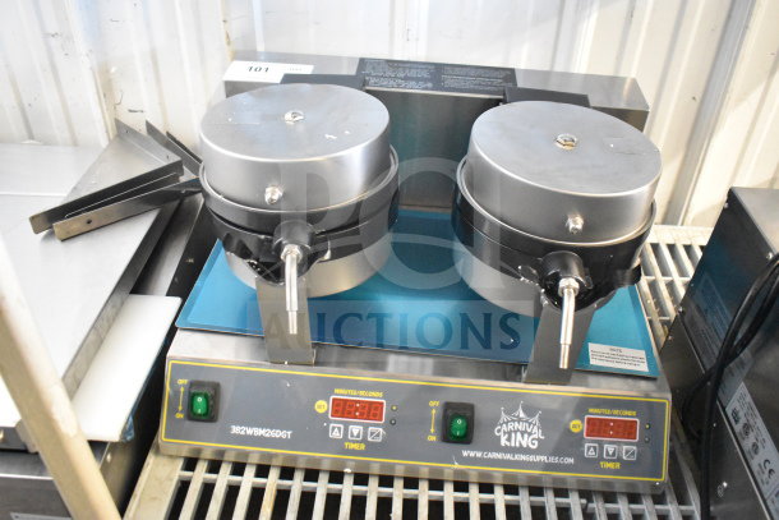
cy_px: 260
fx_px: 649
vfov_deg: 43.6
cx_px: 390
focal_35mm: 30
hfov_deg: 61.9
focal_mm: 20
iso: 10000
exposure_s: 1/30
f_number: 3.8
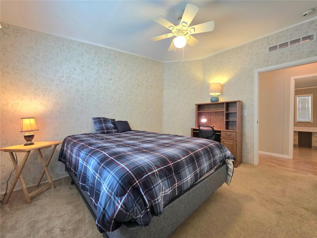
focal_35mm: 13
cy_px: 119
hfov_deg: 106.2
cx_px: 158
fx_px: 119
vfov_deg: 89.9
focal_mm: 2.2
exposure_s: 1/60.2
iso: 200
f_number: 1.9
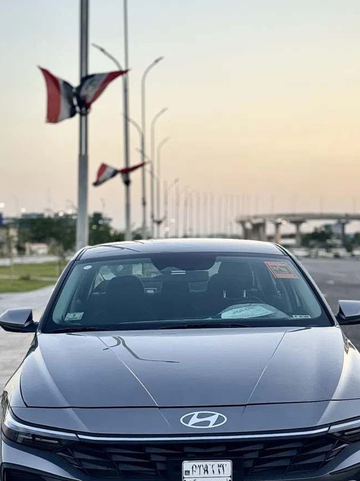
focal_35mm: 75
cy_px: 357
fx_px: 1040
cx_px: 187
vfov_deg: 25.7
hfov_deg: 19.6
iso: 50
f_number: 1.78
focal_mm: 6.76
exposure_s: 1/122
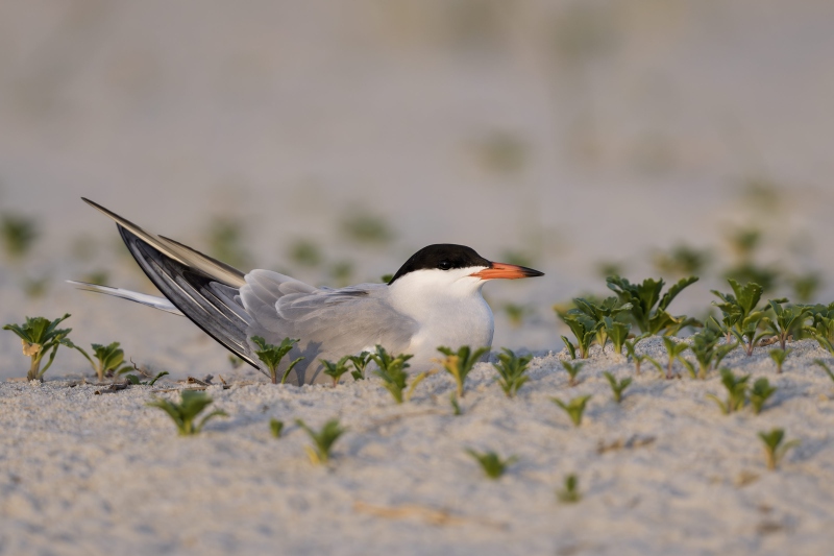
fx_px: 14591
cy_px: 278
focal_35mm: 630
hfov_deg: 3.3
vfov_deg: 2.2
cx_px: 417
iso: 1250
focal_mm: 420
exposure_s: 1/2000
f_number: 4
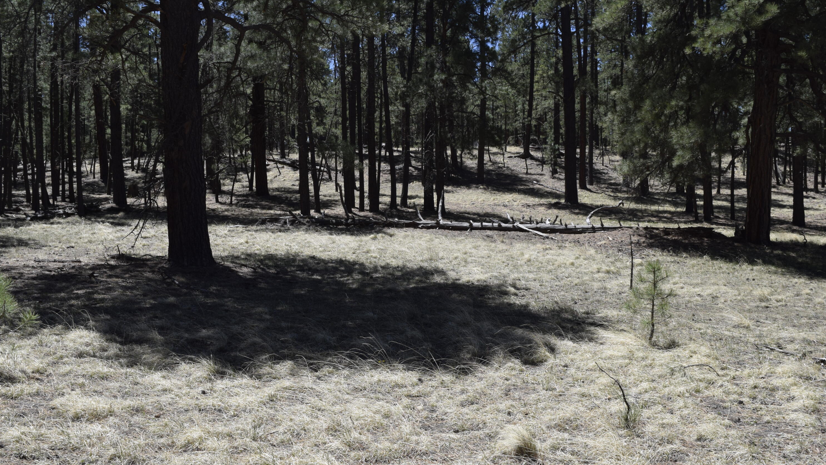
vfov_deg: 31.2
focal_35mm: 38
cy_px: 254
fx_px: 832
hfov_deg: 52.8
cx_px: 412
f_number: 9
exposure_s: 1/320
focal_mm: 24
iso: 200
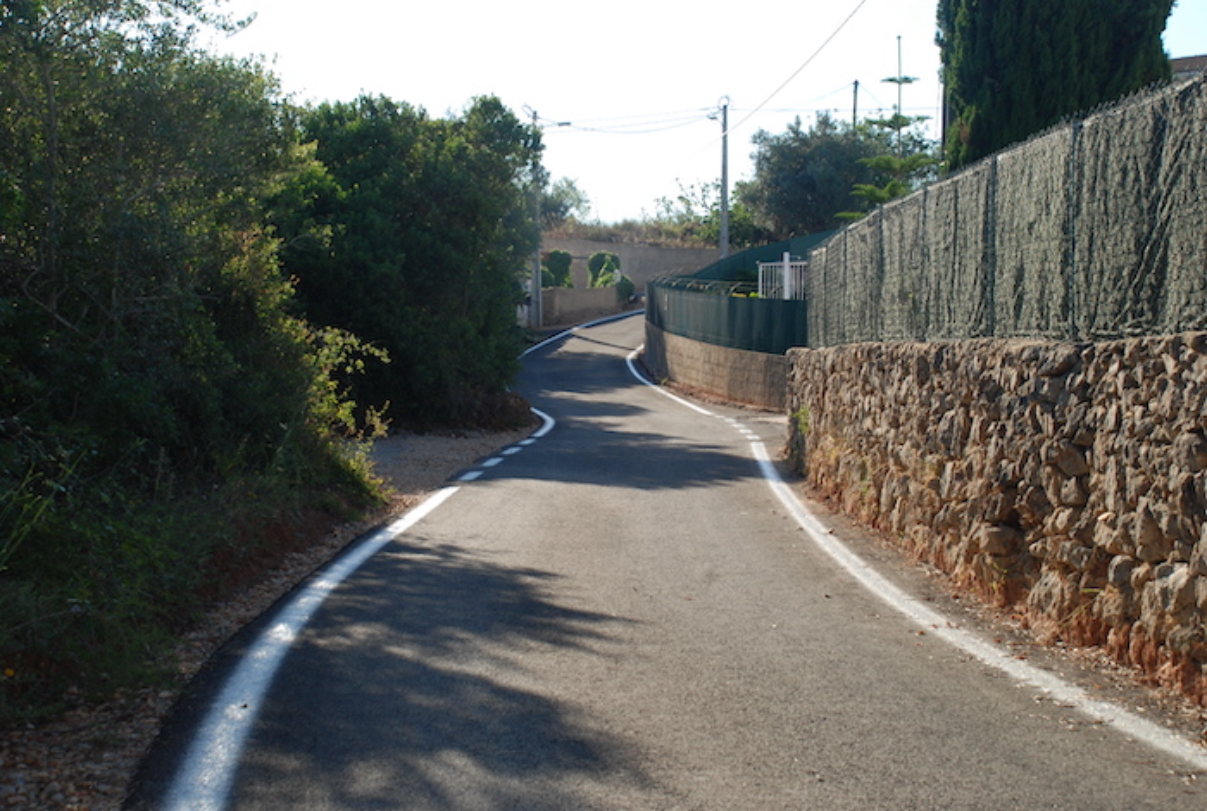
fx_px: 2016
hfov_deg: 33.3
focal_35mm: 60
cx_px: 604
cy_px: 406
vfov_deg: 22.7
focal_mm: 40
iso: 250
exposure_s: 1/200
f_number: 8
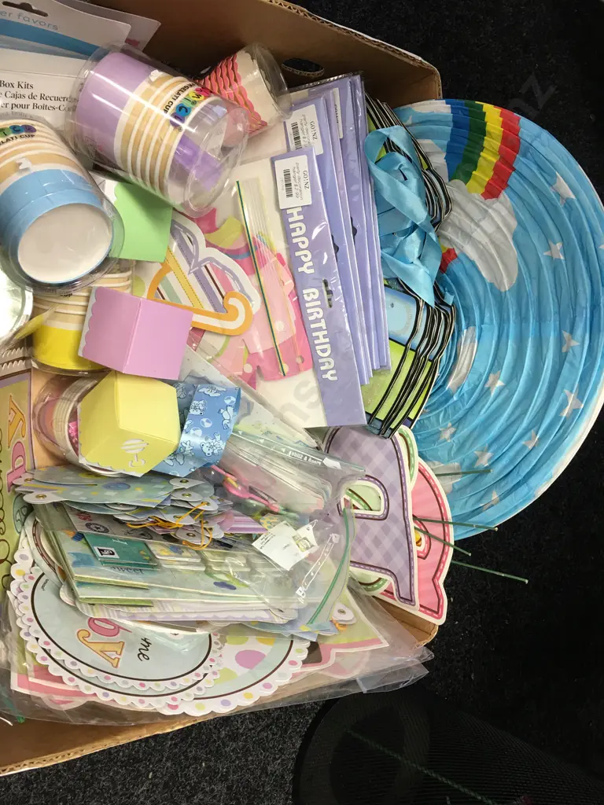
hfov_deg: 48.2
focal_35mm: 29
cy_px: 402
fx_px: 675
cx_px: 302
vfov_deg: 61.7
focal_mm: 4.15
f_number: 2.2
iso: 32
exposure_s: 1/17
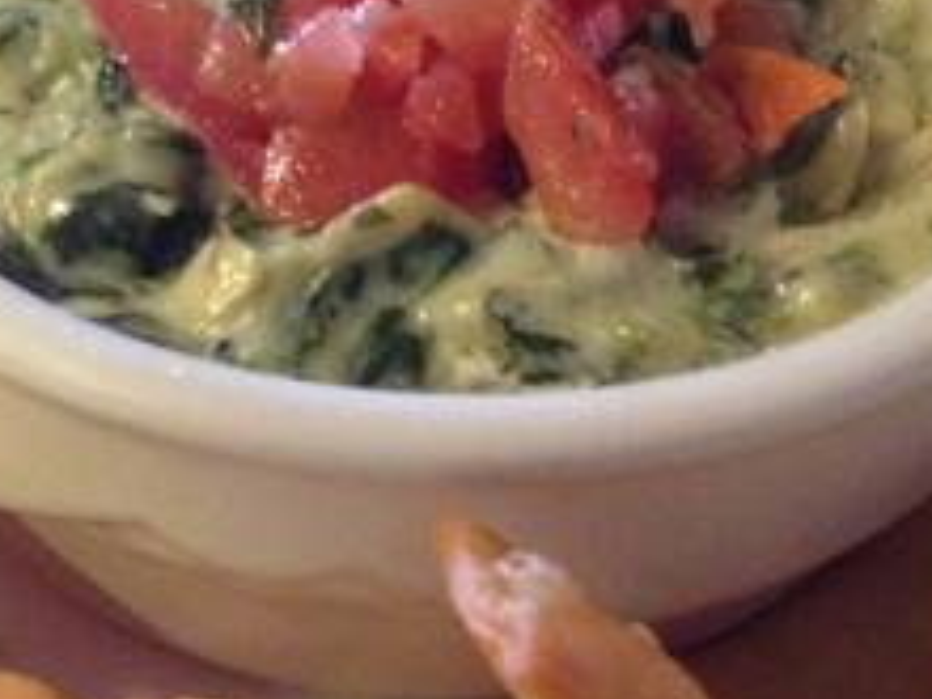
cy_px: 436
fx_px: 2369
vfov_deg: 16.8
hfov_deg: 22.2
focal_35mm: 88
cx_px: 322
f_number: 2.4
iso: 400
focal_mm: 4.12
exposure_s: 1/15
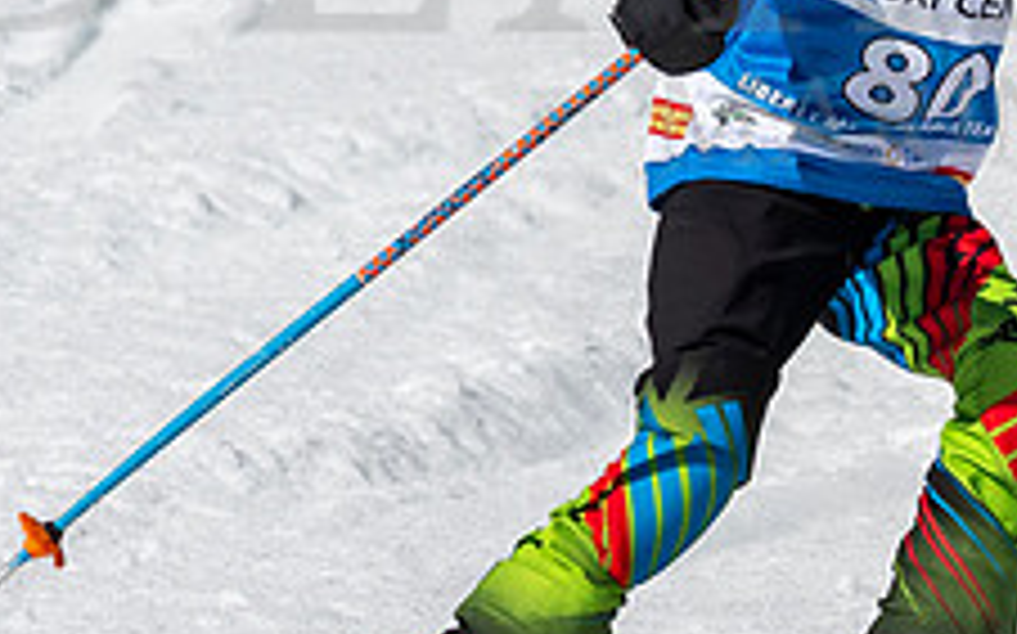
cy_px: 185
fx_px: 65545
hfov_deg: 0.9
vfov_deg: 0.6
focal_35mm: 2366
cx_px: 1232
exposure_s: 1/2000
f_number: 8
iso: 200
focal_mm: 400
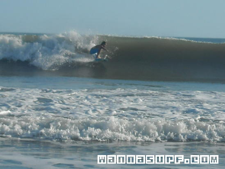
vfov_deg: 14.1
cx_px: 112
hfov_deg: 18.7
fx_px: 683
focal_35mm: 105
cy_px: 84
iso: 77
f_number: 9.3
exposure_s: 1/250
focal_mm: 17.1
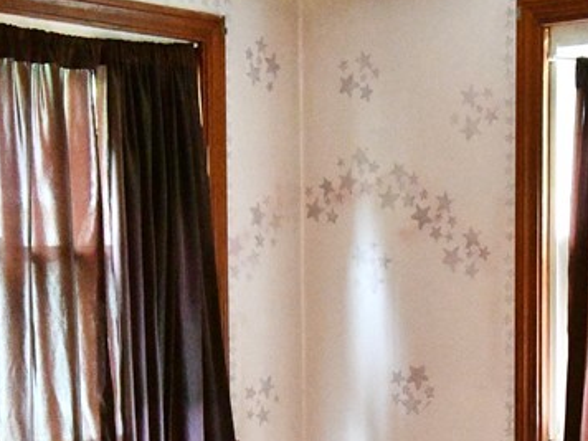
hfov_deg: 22.2
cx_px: 319
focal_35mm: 88
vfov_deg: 16.5
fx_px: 1495
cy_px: 405
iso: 18000
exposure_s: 1/30
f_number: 5.6
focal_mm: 20
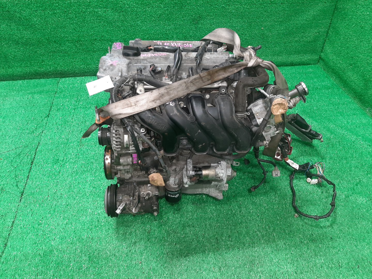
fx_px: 279
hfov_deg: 67.3
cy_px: 140
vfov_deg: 53.1
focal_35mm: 26
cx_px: 186
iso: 145
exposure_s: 1/50
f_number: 1.7
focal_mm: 3.93
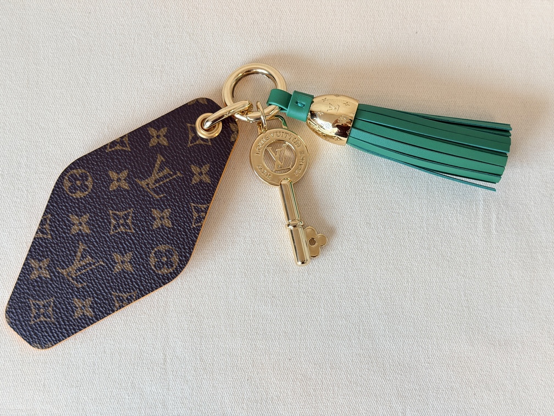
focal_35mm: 48
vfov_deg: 30.3
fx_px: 768
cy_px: 208
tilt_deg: -82.3
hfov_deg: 39.7
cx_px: 277
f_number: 1.78
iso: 125
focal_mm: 6.76
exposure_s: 1/100
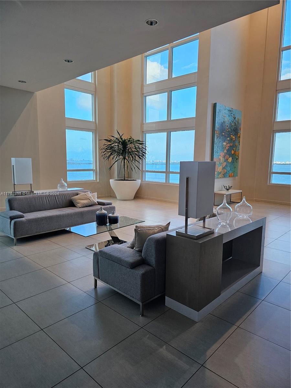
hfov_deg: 58.9
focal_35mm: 23
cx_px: 146
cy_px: 194
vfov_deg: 73.9
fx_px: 258
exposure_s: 1/120
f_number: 1.7
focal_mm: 6.3
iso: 125
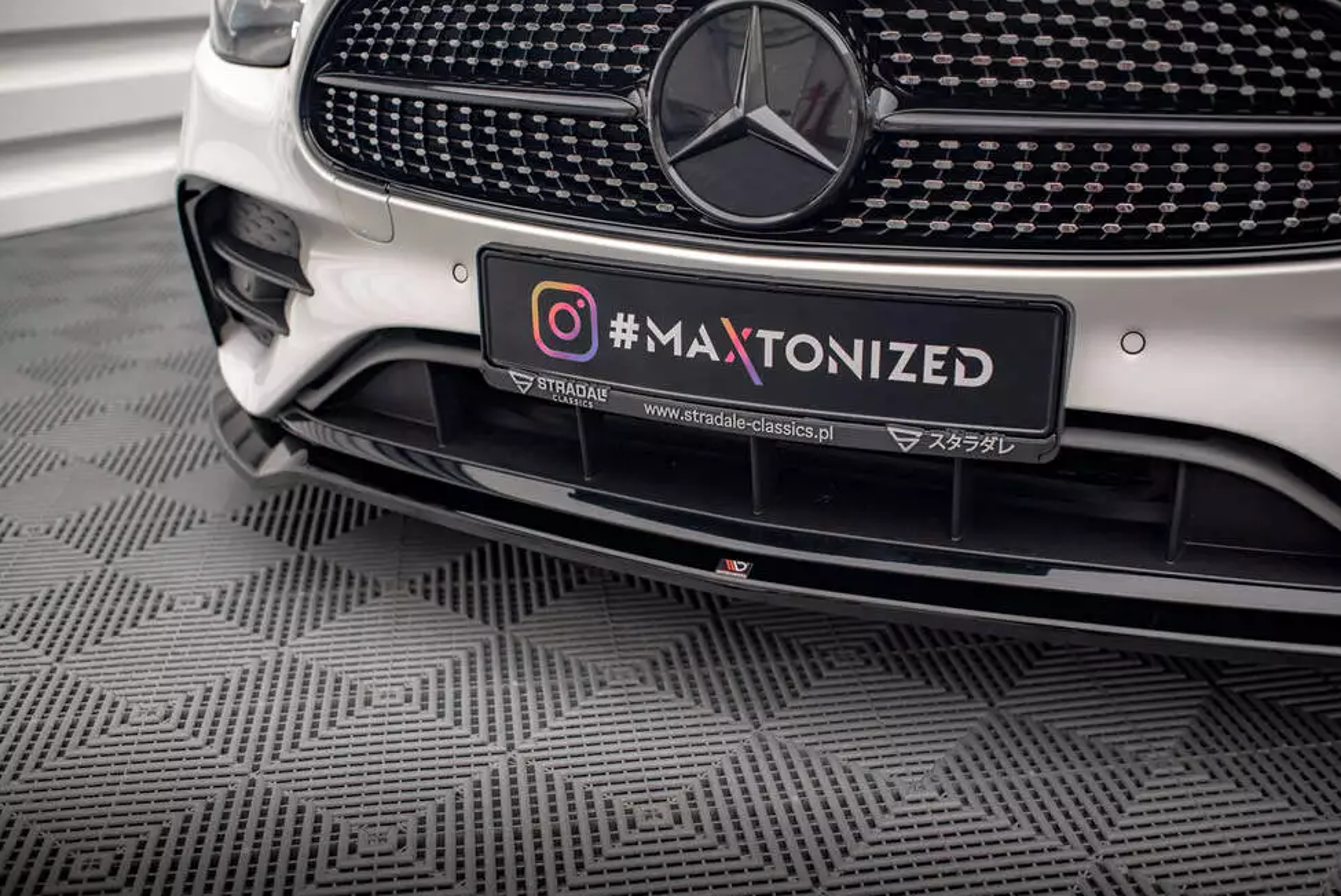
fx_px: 1379
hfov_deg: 51.9
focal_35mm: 37
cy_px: 445
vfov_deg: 36.0
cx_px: 670
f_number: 2.5
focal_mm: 35
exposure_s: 1/125
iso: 1000
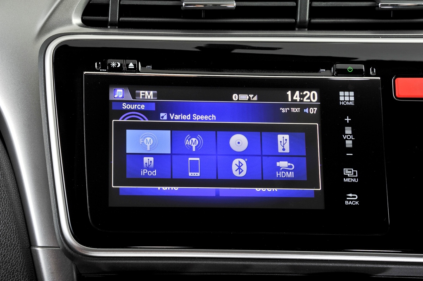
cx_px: 212
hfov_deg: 15.2
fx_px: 1585
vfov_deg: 10.1
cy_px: 140
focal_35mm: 135
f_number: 13
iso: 250
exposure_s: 1/2.5
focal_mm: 135
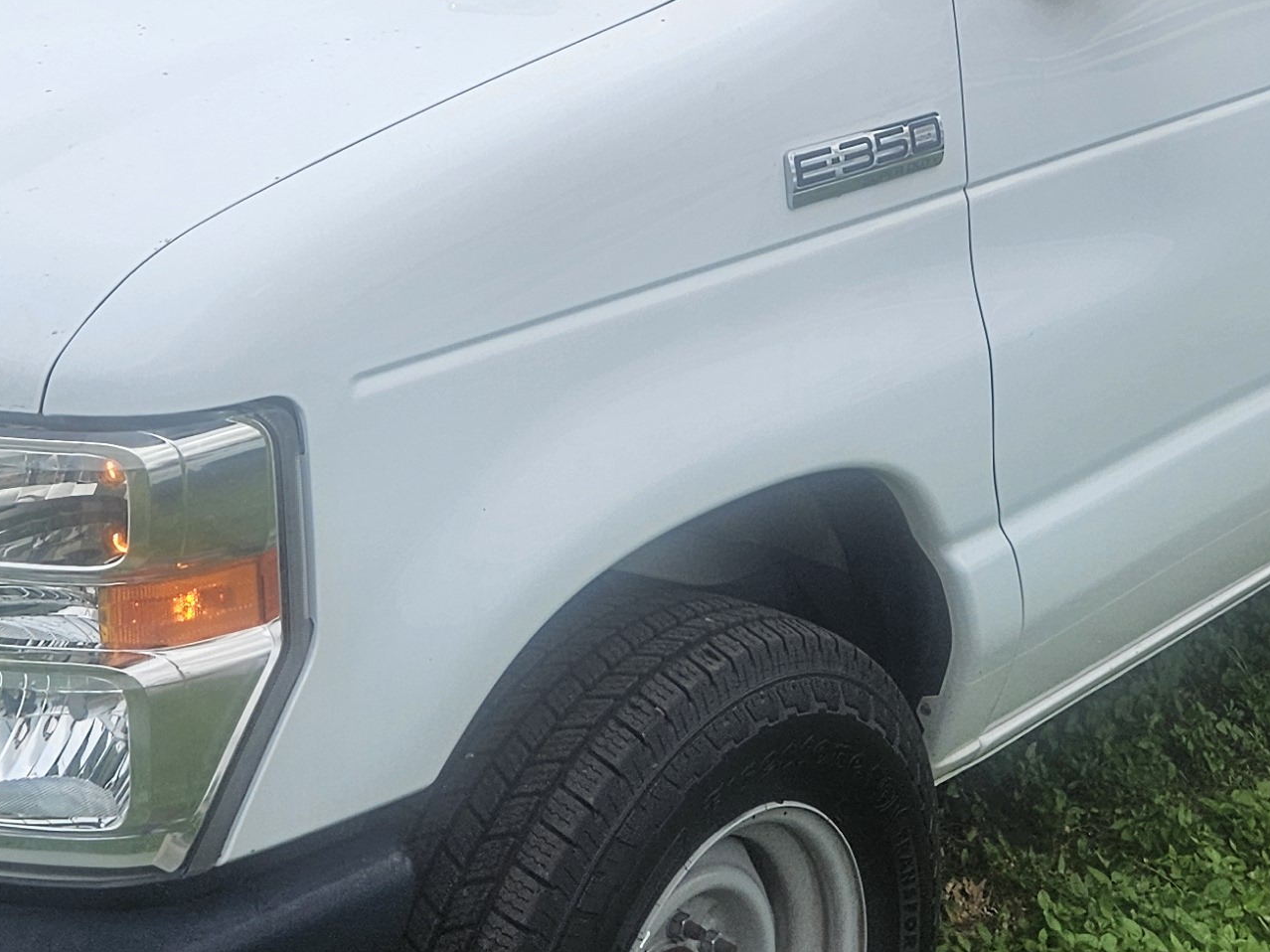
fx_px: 2641
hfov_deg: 27.0
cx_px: 788
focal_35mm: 72
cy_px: -13
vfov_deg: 19.8
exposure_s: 1/1619
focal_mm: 5.4
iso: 32
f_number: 1.8
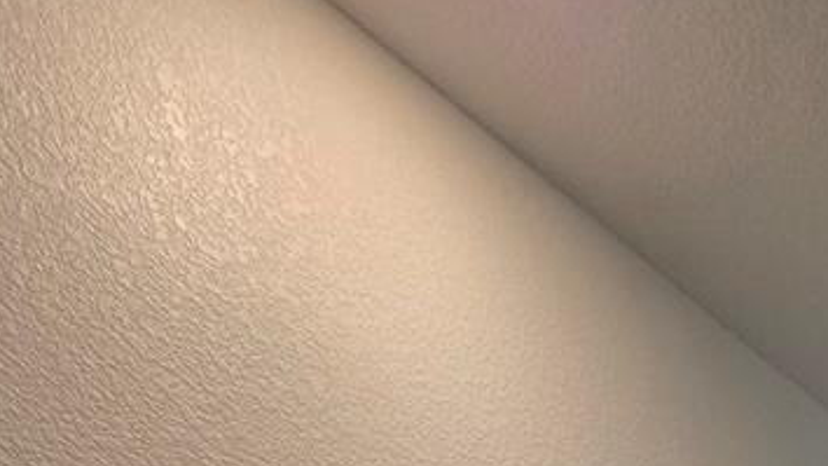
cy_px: 1190
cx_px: 922
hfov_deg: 36.1
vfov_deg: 14.0
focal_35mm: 48
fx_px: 1054
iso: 64
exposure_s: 1/120
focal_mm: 2.2
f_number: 1.9
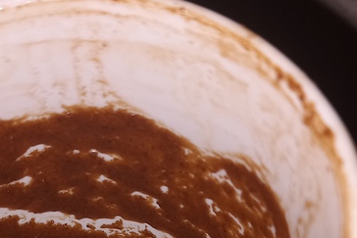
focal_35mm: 71
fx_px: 704
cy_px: 288
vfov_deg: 18.2
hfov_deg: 28.2
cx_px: 107
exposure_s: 1/100
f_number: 1.8
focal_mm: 4
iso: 20
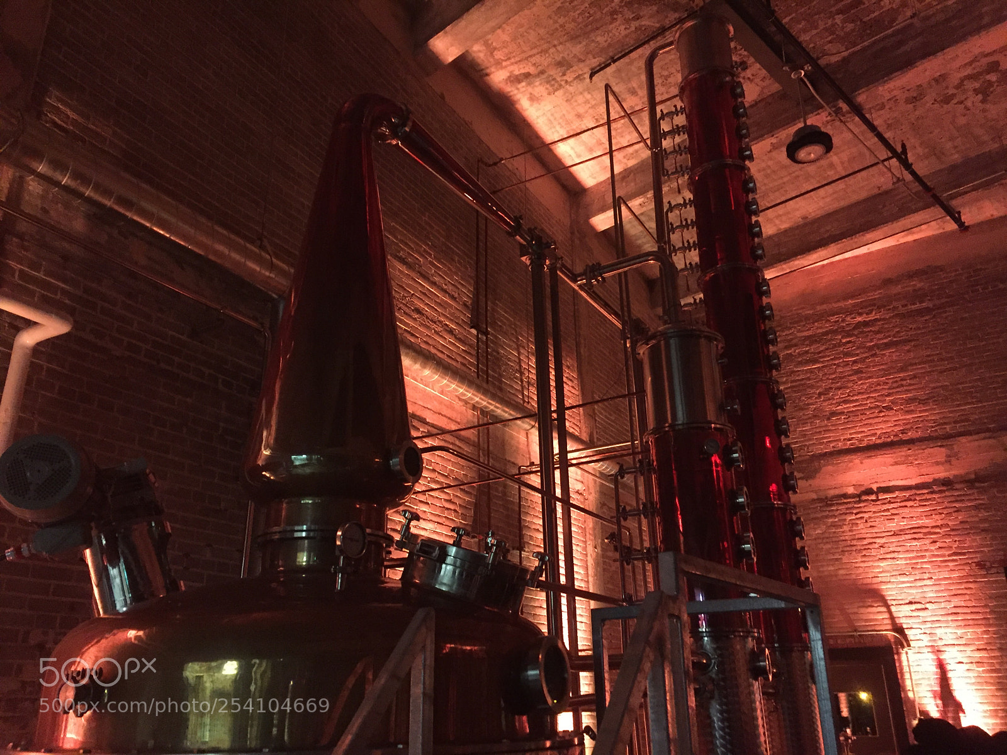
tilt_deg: +20.3
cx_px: 504
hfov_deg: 61.7
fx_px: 844
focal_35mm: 29
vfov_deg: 48.2
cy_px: 378
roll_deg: +0.7
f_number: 2.2
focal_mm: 4.15
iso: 320
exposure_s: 1/15
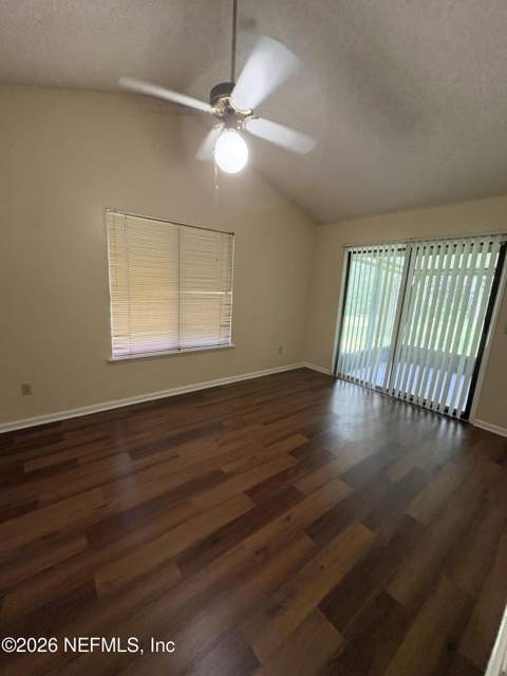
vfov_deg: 102.1
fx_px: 273
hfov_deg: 85.7
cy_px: 338
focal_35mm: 14
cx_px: 254
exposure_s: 1/60
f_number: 2.2
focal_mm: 2.22
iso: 500
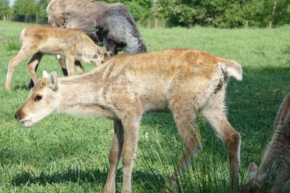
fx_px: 1184
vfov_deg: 9.3
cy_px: 111
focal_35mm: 147
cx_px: 124
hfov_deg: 14.0
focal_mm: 46.41
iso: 100
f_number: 4
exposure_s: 1/400
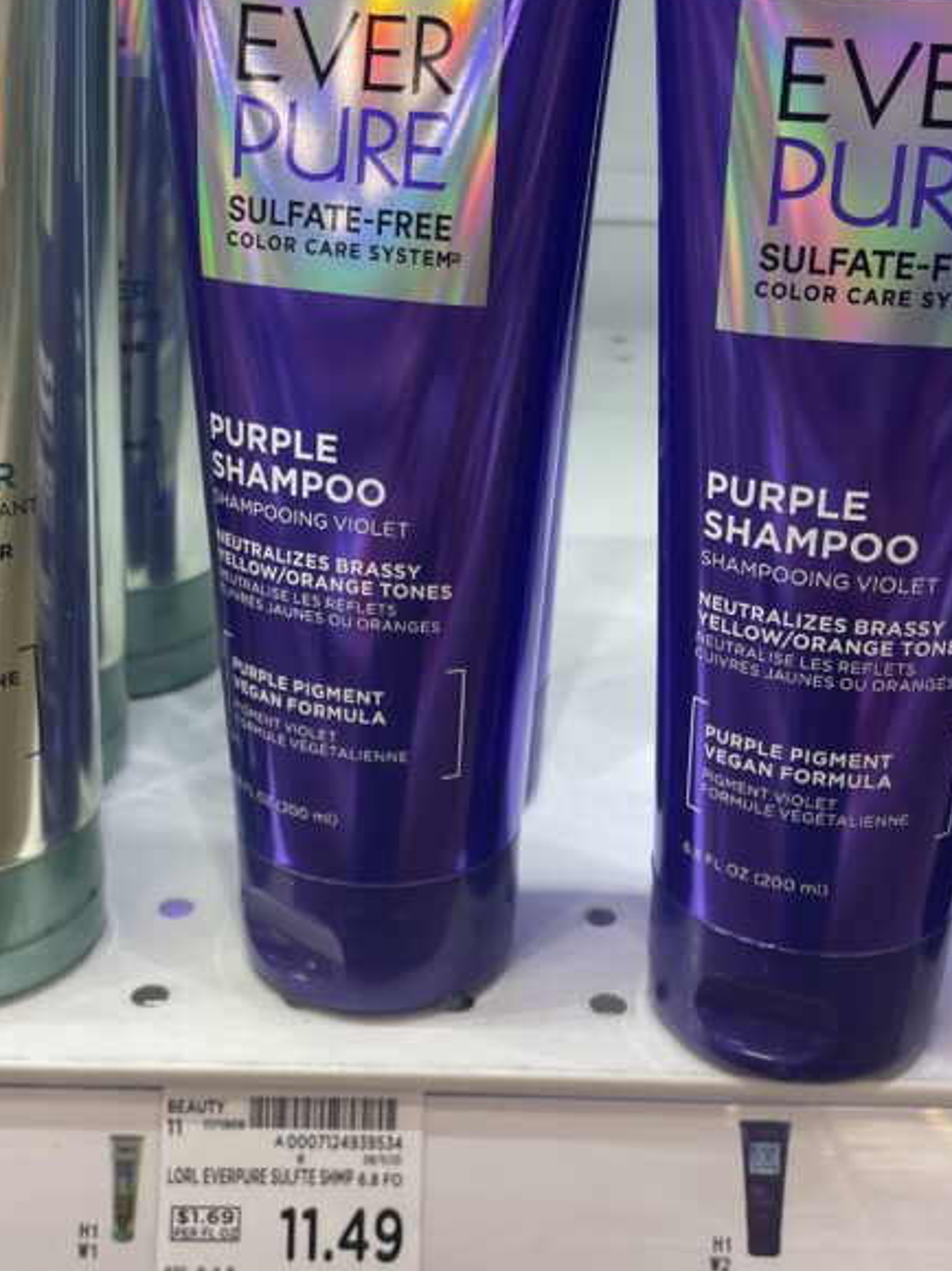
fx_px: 1687
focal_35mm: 46
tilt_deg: -26.2
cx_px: 487
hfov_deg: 31.5
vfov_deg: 41.2
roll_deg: -1.2
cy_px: 639
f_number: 1.6
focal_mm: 4.2
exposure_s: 1/120
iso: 80
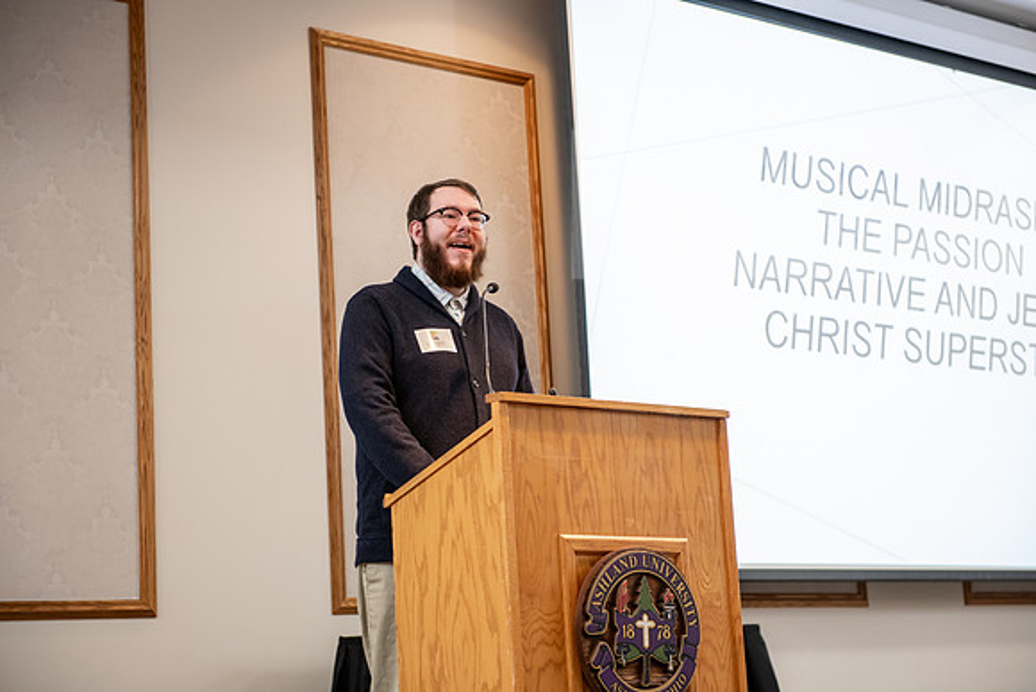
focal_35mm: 70
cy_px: 346
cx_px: 518
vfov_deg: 19.5
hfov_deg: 28.8
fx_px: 2015
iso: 1600
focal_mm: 70
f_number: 3.5
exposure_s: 1/160
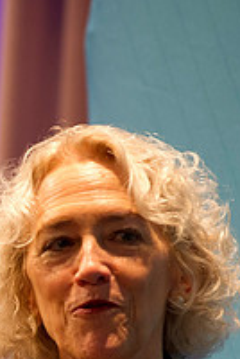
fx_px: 5481
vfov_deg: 3.7
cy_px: 345
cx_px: -147
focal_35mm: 550
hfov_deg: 2.5
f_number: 4
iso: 2500
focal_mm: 190
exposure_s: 1/100
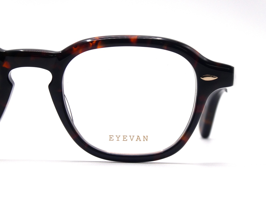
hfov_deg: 13.1
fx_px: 1160
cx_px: 133
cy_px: 100
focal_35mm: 151
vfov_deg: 9.8
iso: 80
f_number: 5.4
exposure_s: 1/200
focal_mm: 27.1
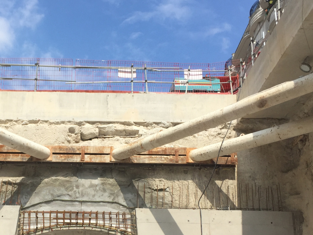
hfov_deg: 33.8
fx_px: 506
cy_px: 181
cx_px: 87
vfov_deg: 25.7
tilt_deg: +19.3
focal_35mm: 56
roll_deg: -0.5
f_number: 2.2
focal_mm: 4.15
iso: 32
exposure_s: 1/2198
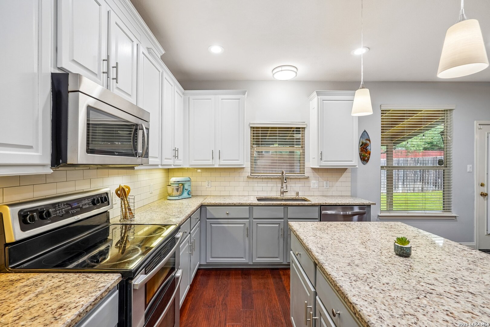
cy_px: 164
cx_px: 245
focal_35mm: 16
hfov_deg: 96.7
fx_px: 218
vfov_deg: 73.7
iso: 400
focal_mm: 16
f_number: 8
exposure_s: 1/20
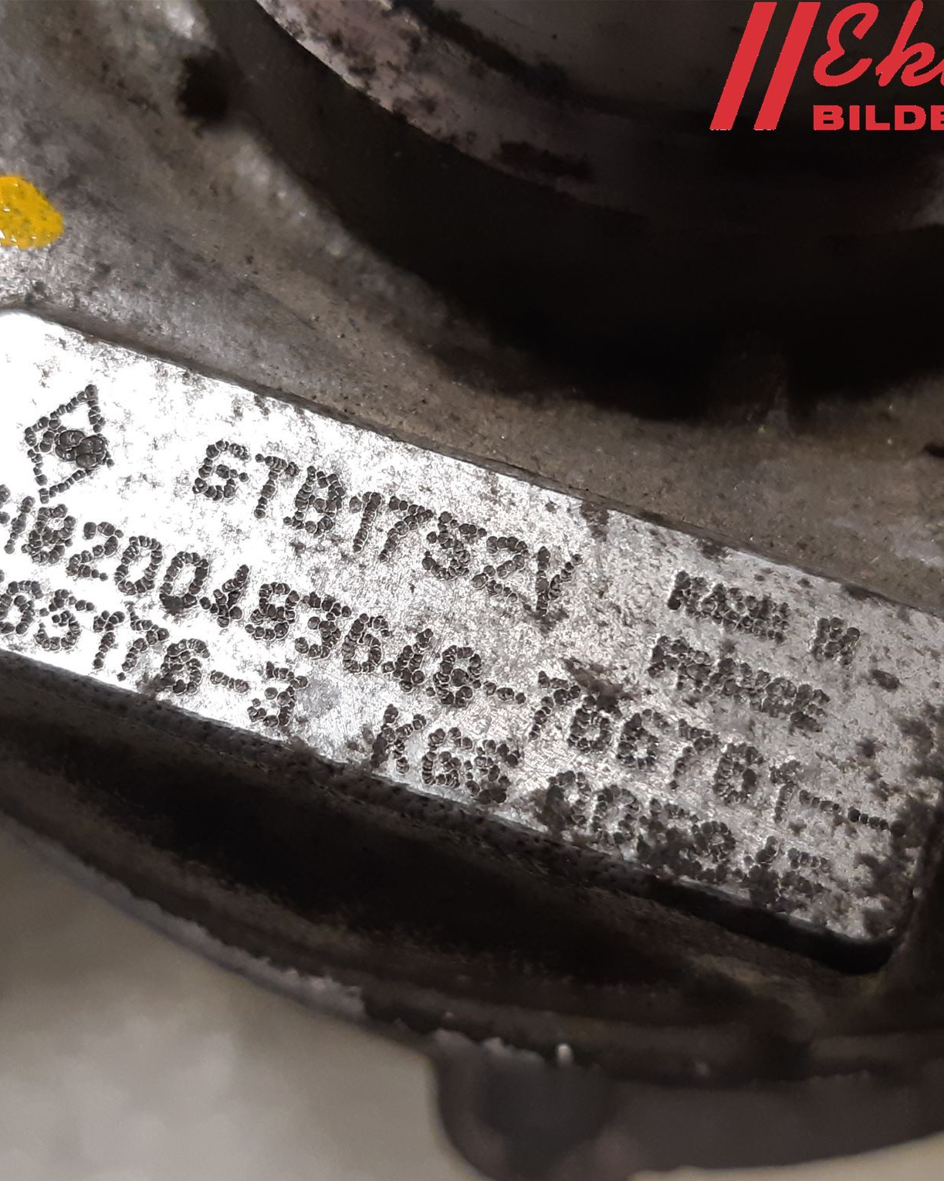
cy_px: 592
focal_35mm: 34
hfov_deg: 43.2
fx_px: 1188
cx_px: 393
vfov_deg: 52.8
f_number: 1.7
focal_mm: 3.93
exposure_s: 1/50
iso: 200
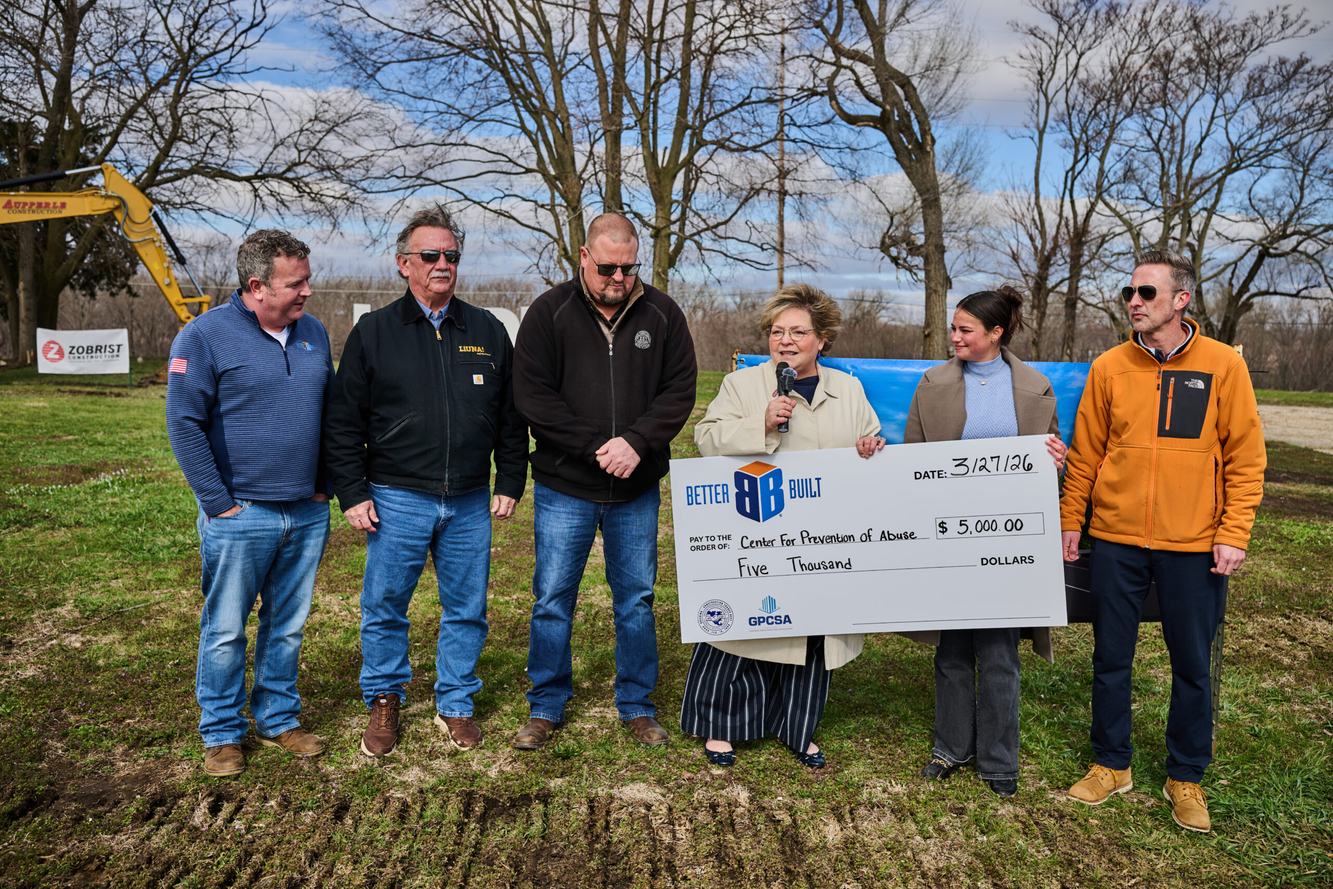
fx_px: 1148
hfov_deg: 60.3
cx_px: 666
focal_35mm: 31
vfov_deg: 42.3
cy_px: 444
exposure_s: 1/1000
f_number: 4
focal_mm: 31
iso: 64
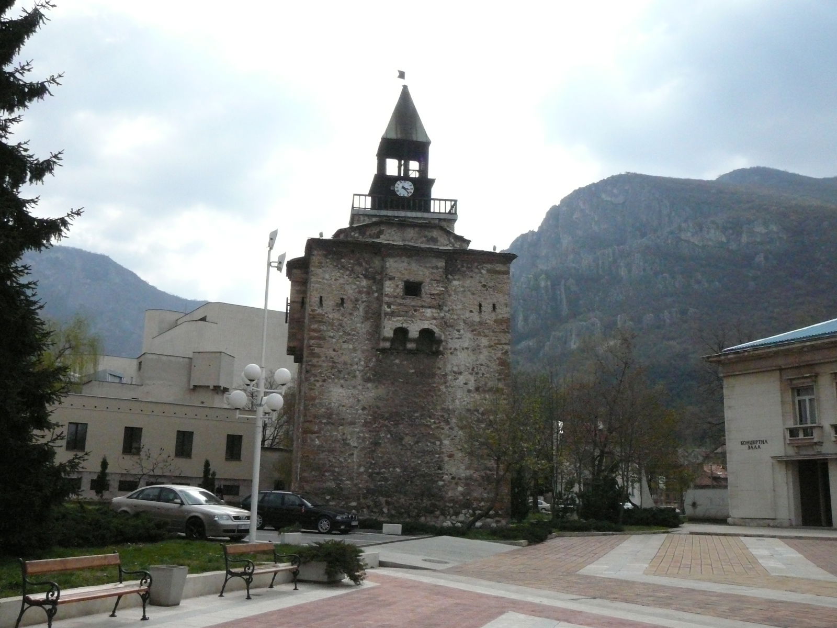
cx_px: 418
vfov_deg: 40.7
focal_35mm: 35
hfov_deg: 52.6
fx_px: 846
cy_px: 314
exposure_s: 1/2000
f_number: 5
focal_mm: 5.2
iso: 400
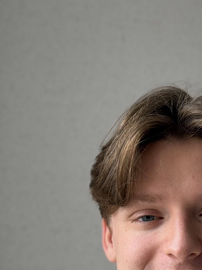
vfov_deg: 16.2
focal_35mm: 118
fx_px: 918
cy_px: 298
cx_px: 196
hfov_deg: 12.4
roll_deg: -0.4
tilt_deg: -1.0
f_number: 1.78
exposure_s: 1/121
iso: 64
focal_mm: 6.76
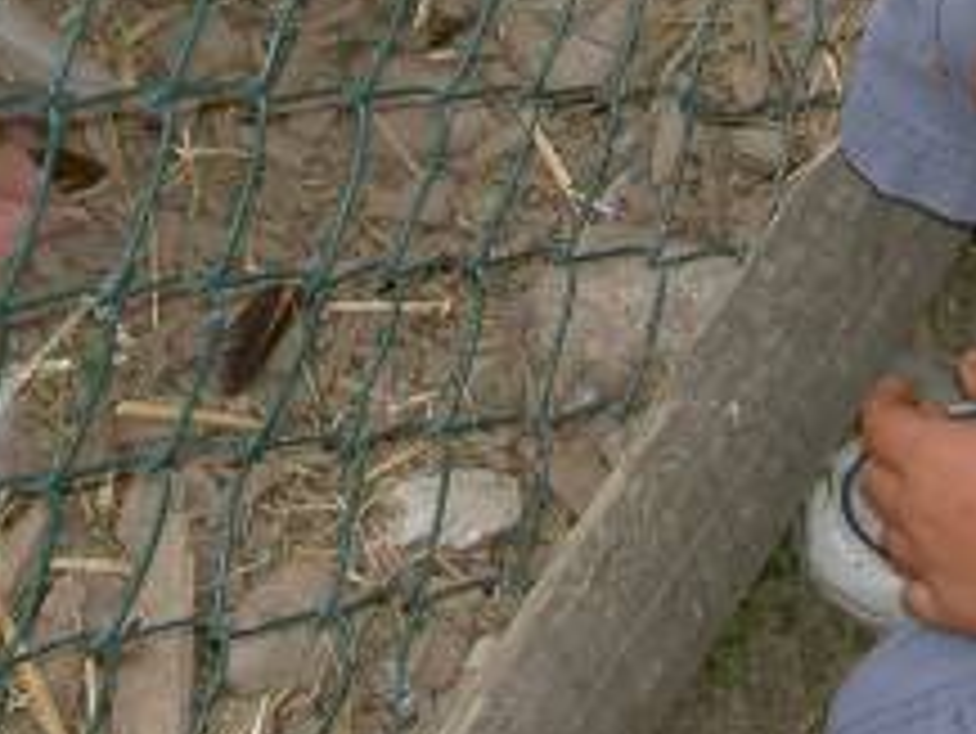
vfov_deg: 10.0
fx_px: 4062
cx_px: 553
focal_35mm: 144
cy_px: -410
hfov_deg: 13.7
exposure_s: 1/250
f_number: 4.7
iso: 100
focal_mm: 8
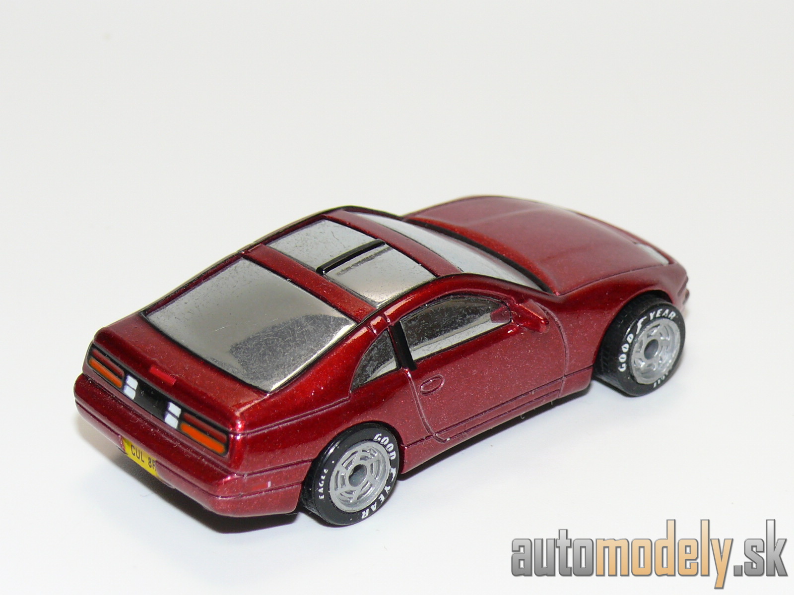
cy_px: 298
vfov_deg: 14.4
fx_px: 2363
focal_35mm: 103
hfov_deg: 19.1
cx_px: 397
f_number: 4
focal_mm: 13.5
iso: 100
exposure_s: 1/30
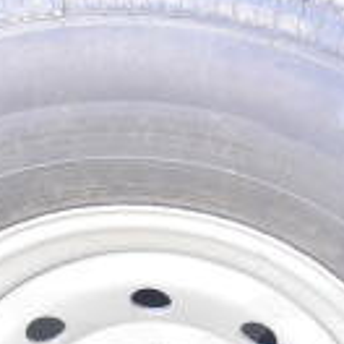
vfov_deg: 9.3
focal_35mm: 183
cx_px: 235
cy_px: 496
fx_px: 2057
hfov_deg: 9.6
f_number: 7.1
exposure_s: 1/125
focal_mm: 31
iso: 1600
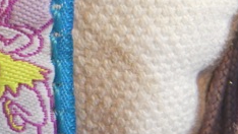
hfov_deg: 14.9
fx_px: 884
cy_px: 37
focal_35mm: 140
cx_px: -26
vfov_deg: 8.7
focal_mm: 7.7
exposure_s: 1/30
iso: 400
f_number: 3.6
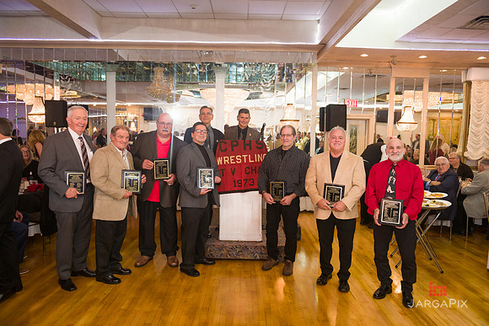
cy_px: 163
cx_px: 244
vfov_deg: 53.2
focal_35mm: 24
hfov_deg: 73.7
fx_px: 326
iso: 1000
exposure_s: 1/125
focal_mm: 24
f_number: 3.2
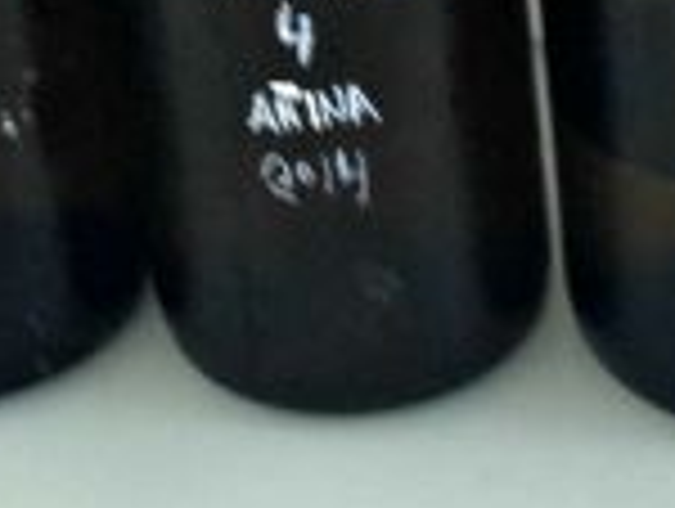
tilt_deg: -19.6
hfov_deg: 14.8
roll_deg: +8.8
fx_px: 2578
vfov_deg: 10.4
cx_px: 148
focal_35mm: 132
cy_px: -486
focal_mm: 4.12
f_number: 2.4
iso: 160
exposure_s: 1/20
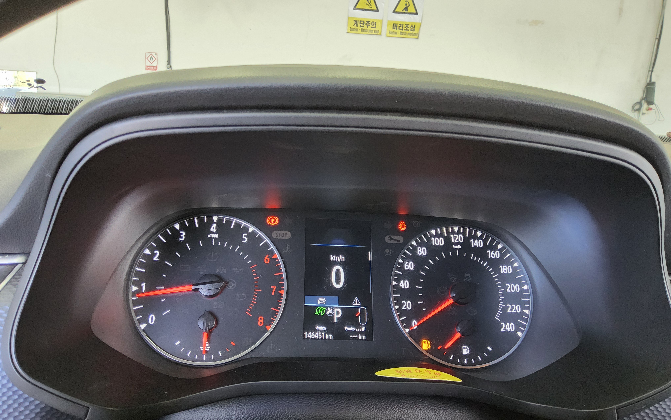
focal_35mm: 27
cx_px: 330
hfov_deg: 68.4
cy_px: 236
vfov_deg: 45.9
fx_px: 494
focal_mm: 3.08
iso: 500
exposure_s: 1/120
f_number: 2
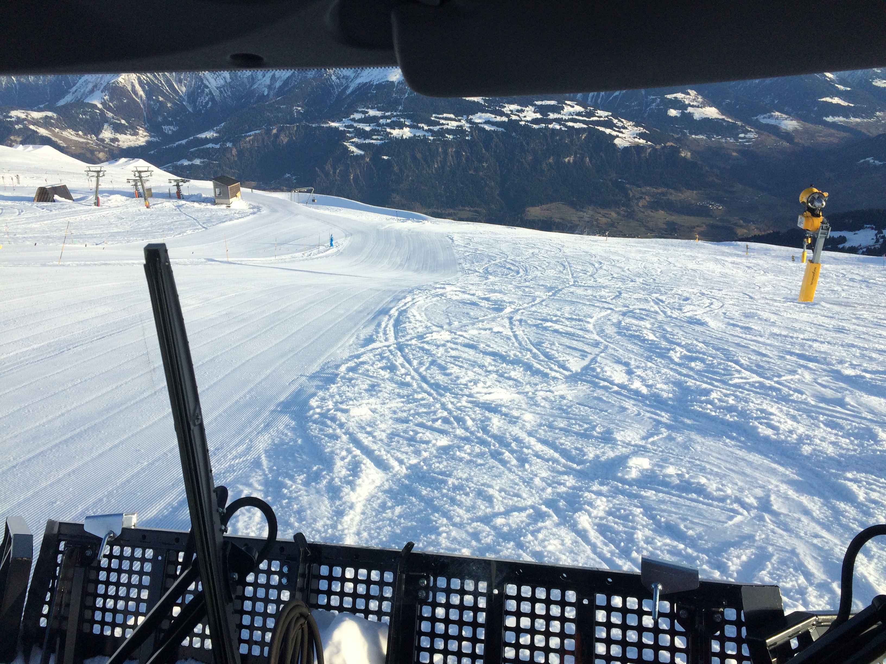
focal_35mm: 29
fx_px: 742
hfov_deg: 61.7
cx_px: 443
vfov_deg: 48.2
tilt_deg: -19.7
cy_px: 332
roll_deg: -1.4
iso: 32
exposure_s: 1/1172
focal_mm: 4.15
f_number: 2.2
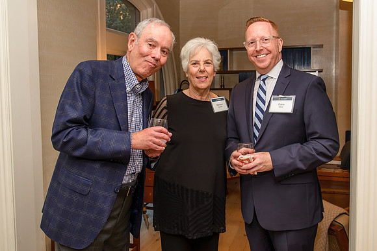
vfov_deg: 38.1
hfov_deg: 54.7
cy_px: 110
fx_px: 364
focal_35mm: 35
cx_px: 201
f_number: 5.6
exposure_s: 1/50
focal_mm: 30
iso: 800
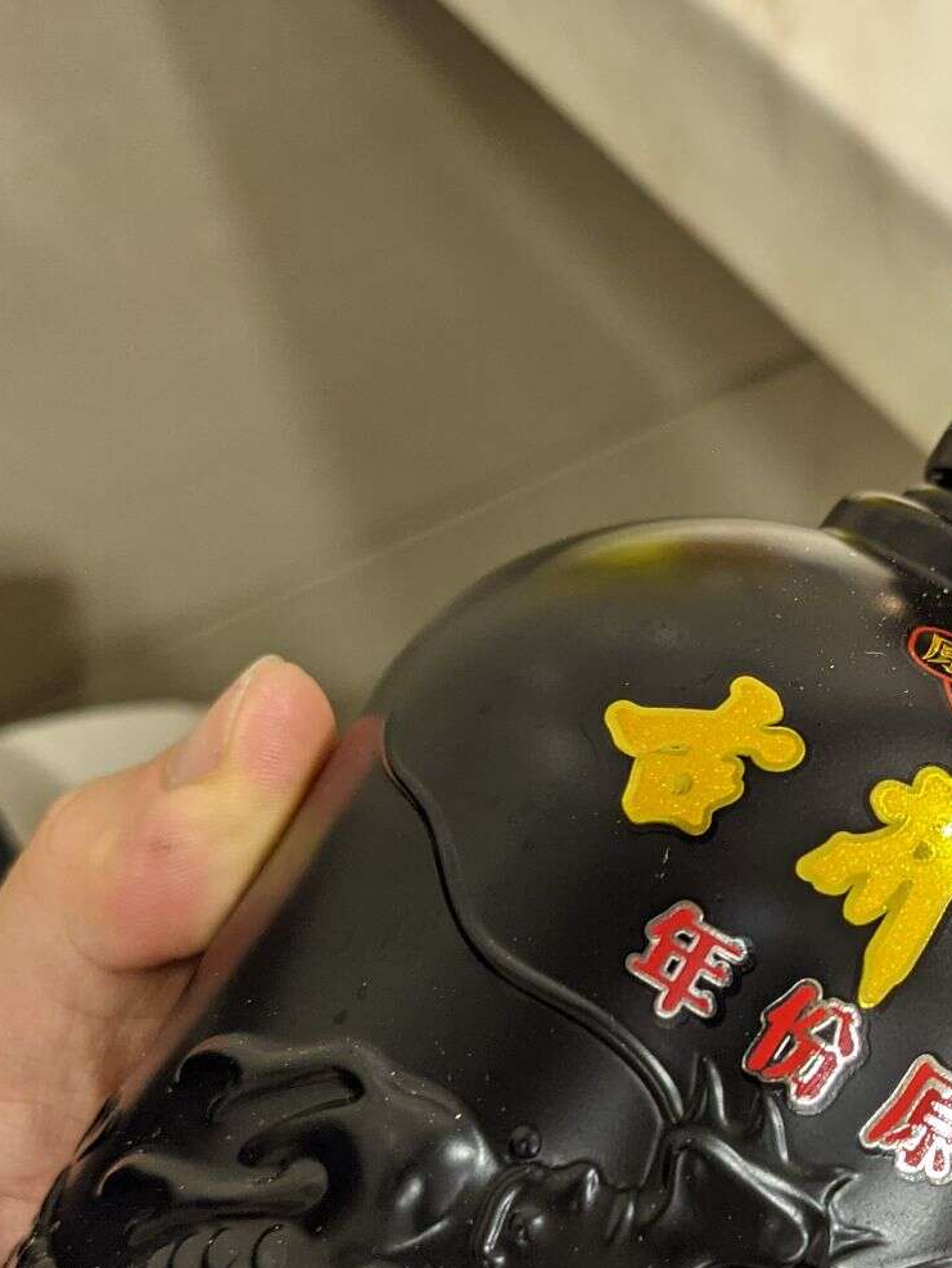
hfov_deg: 25.7
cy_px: 987
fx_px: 2052
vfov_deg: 33.5
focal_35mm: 56
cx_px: 763
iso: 82
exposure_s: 1/23.8
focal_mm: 4.38
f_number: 1.73
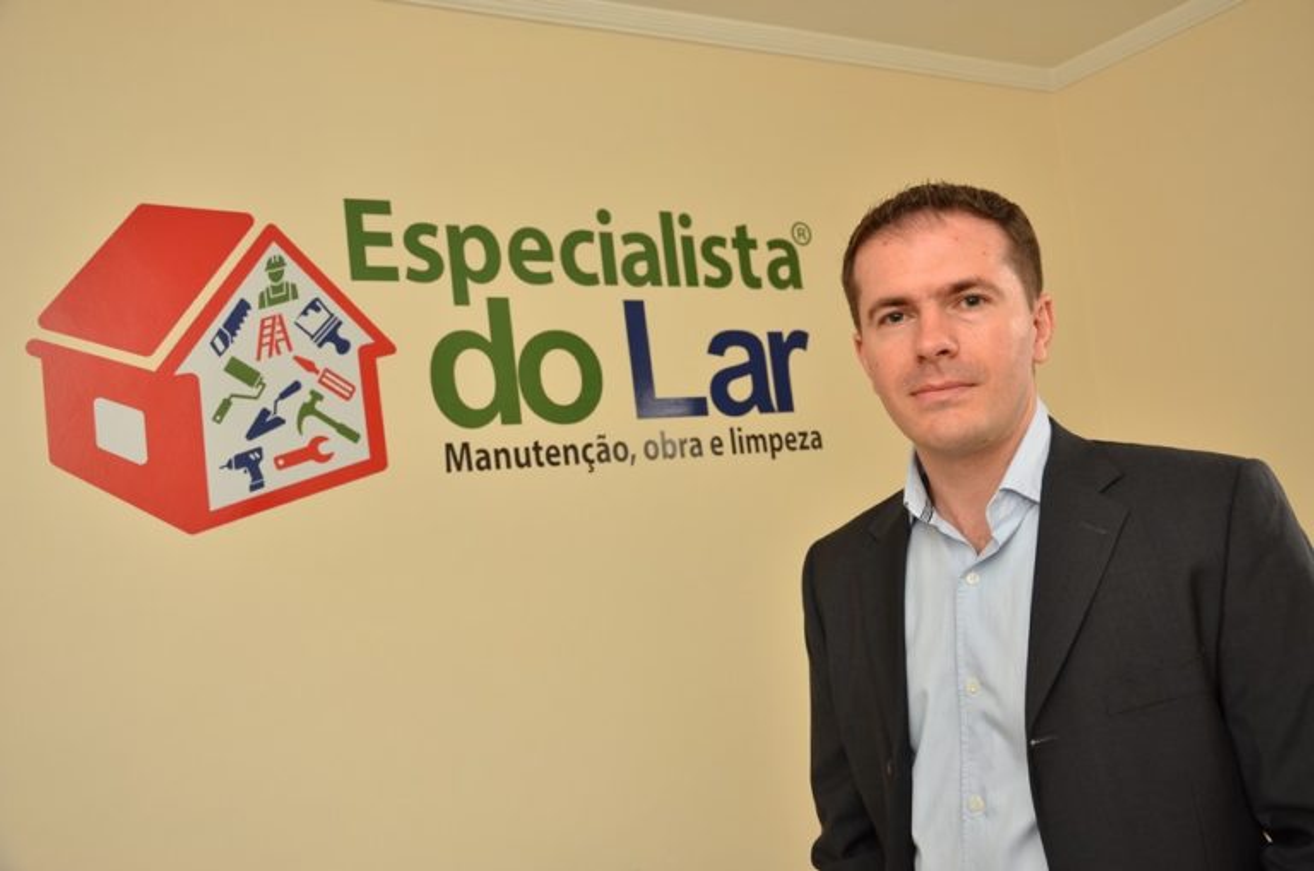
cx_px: 657
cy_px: 436
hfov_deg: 53.2
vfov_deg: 36.7
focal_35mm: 36
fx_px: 1312
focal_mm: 24
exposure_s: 1/50
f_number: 5.6
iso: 400
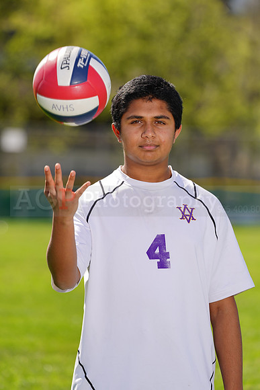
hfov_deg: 4.2
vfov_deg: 6.4
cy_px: 195
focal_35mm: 324
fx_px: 3508
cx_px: 130
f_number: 7.1
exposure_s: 1/200
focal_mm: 324
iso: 64
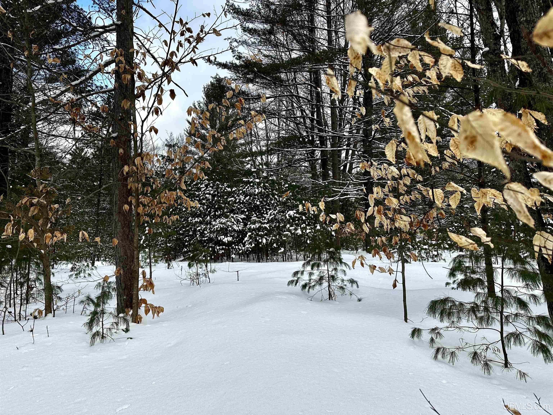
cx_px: 276
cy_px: 208
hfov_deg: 71.6
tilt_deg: +4.6
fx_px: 383
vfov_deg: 56.8
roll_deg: +0.0
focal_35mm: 24
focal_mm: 6.86
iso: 80
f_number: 1.78
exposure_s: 1/2028
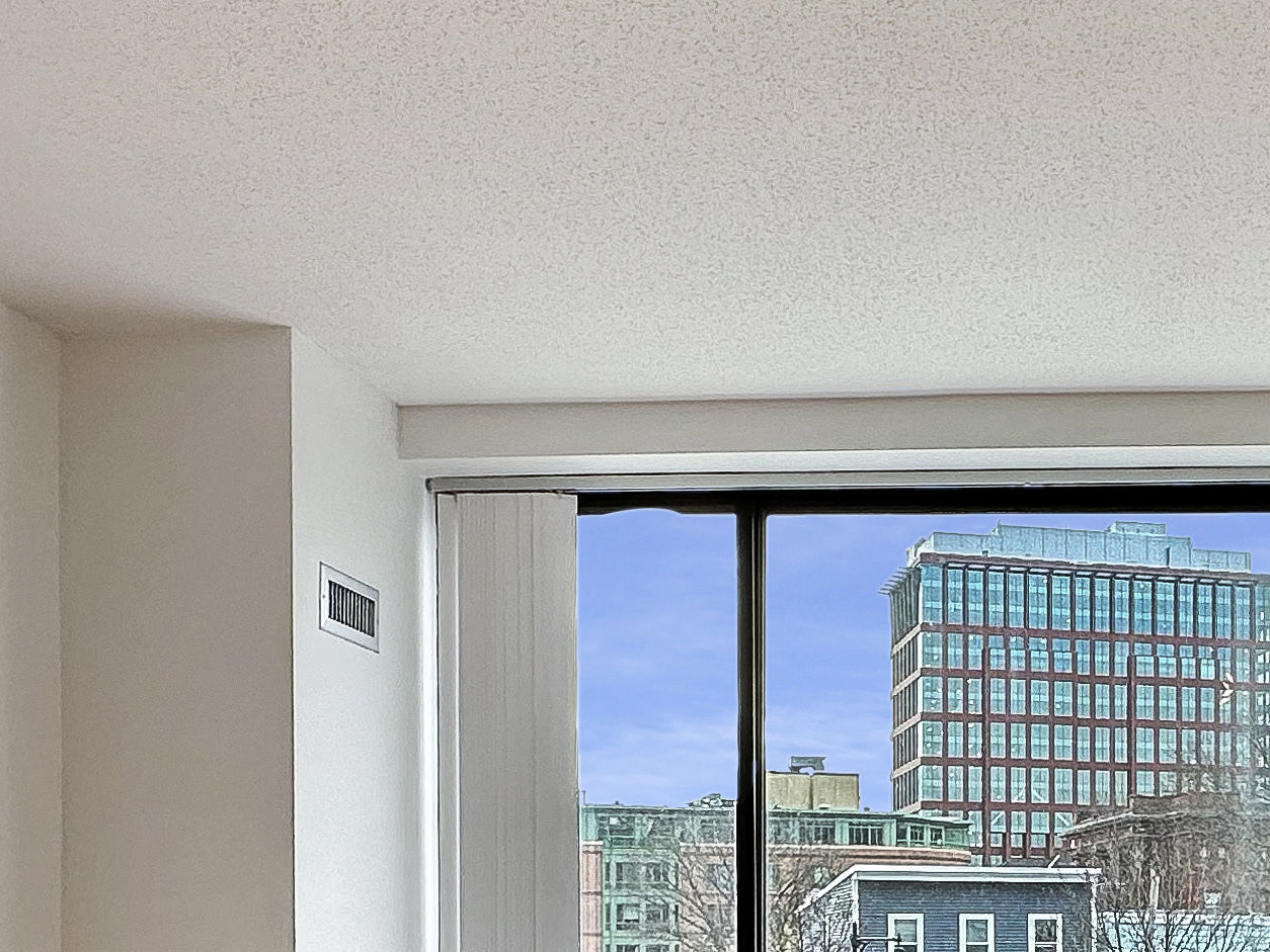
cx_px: 1035
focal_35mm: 45
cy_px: 1206
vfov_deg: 27.4
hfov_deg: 40.2
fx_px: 1651
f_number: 2.2
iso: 40
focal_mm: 2.22
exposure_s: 1/179
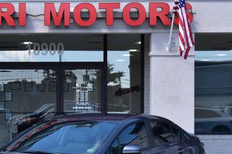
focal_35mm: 108
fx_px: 696
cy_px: 127
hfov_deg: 18.7
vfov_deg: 12.6
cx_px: 46
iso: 400
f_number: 10
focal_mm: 35
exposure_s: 1/250
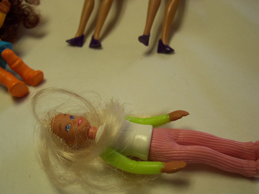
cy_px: 97
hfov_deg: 50.1
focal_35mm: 37
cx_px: 130
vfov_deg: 38.7
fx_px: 277
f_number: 2.8
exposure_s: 1/90
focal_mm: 5.6
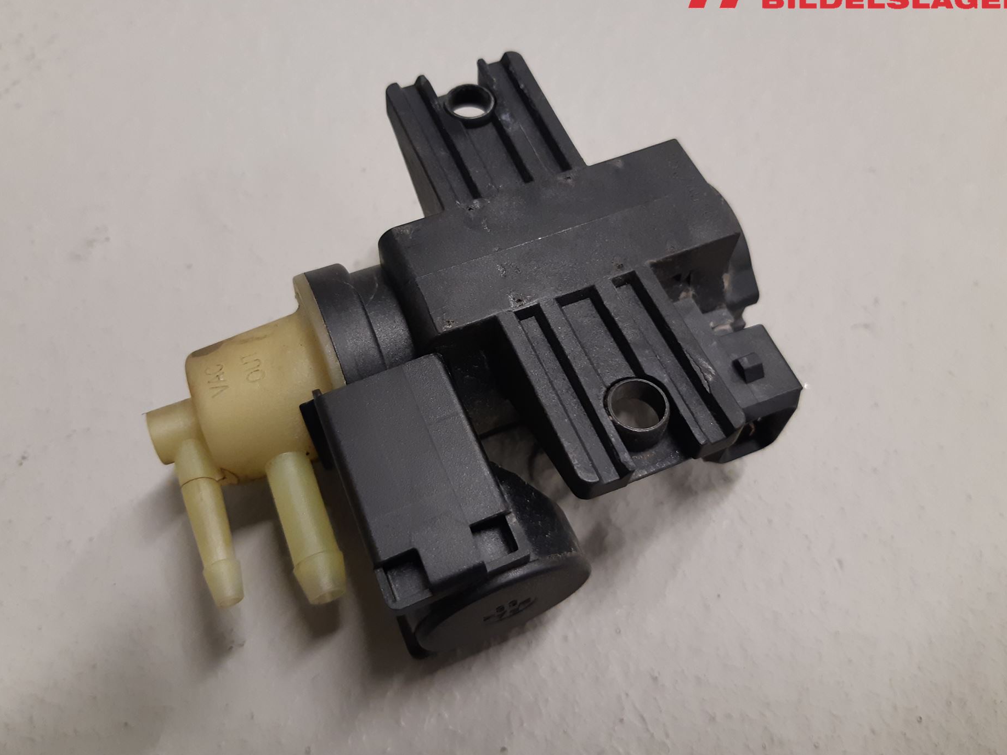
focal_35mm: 29
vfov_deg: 48.1
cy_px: 337
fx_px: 844
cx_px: 463
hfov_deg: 61.6
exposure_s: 1/50
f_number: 1.7
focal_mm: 3.93
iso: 160
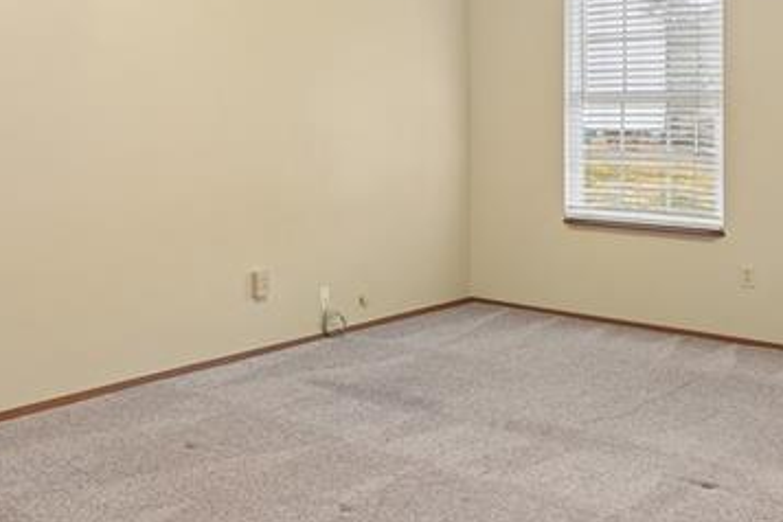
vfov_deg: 30.5
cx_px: 193
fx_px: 935
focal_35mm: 43
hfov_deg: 43.9
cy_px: 115
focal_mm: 15
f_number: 8
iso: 400
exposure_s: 1/20
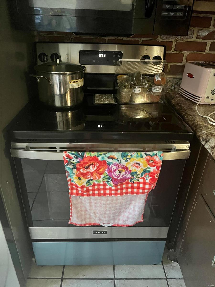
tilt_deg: -29.4
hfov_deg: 53.1
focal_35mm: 26
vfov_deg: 67.3
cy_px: 144
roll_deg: -2.8
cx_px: 108
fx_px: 215
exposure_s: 1/30
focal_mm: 5.7
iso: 640
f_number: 1.5
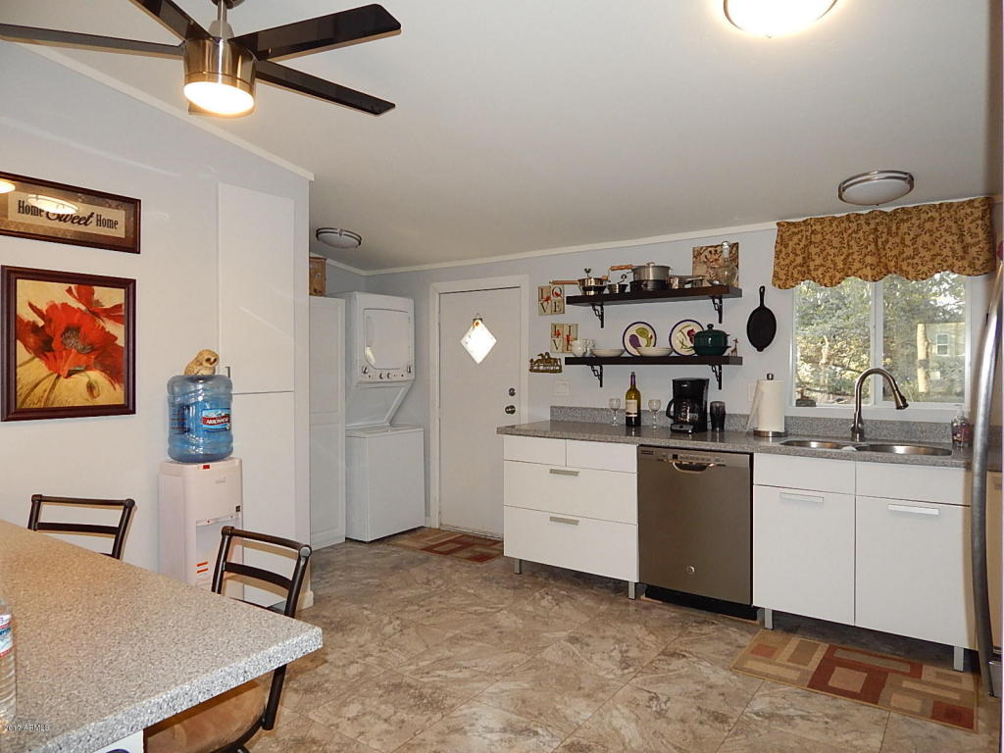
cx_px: 502
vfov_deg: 58.9
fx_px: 667
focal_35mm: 23
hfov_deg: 73.9
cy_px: 376
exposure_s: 1/30
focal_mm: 4
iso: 200
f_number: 3
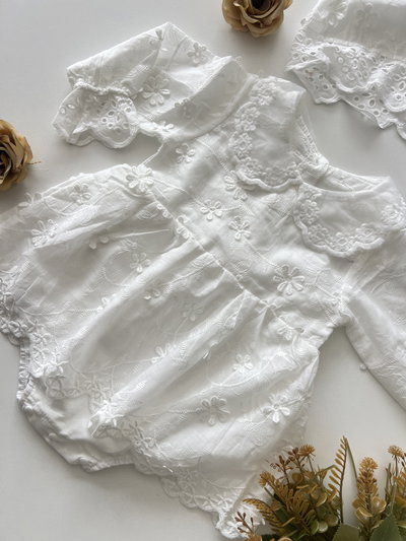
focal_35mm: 26
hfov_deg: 53.1
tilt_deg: -87.0
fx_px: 406
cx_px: 203
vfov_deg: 67.3
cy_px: 270
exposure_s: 1/129
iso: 32
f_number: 1.5
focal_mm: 5.7
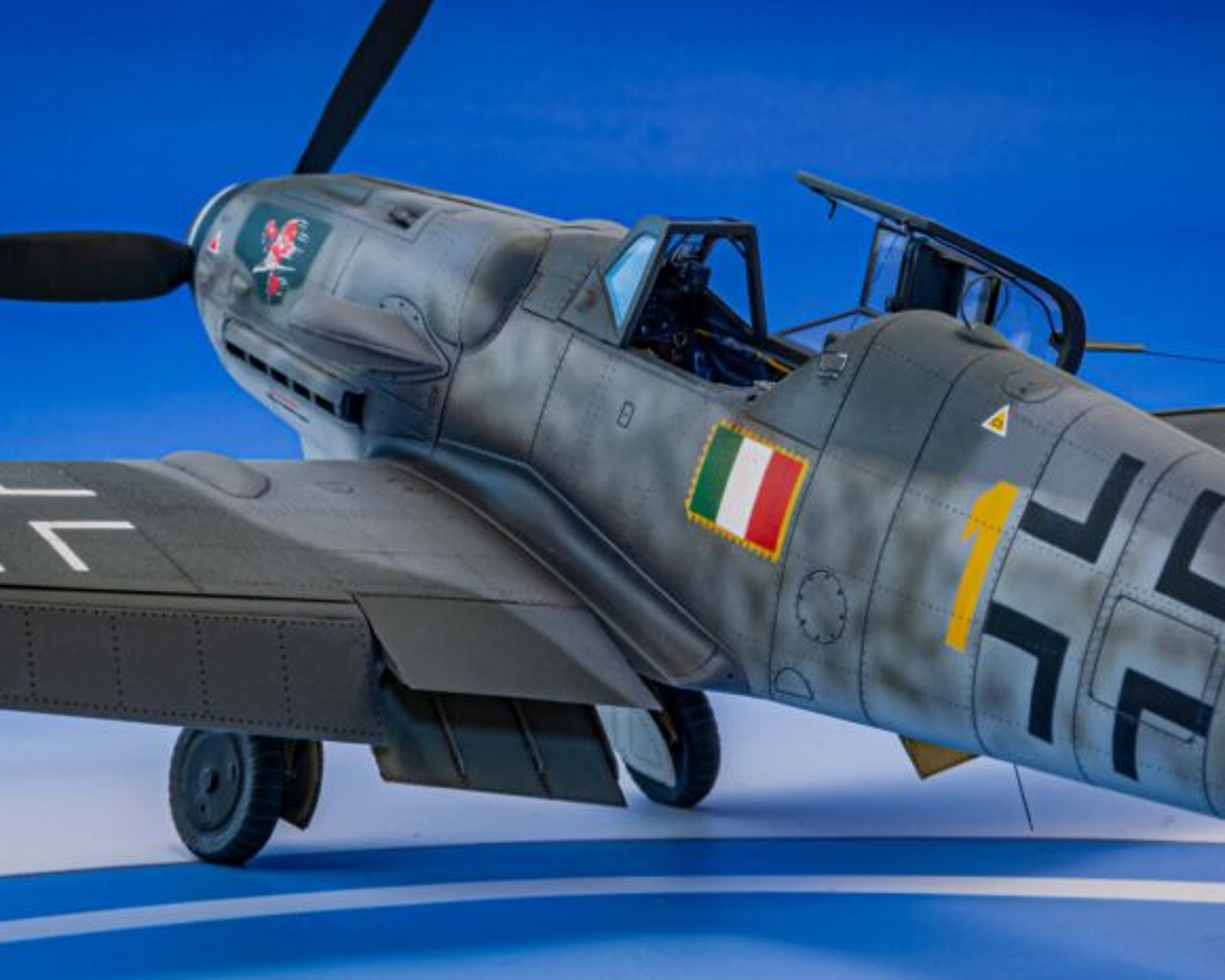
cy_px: 467
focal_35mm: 103
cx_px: 651
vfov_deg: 15.0
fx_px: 3721
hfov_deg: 18.7
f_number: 36
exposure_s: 1/2.5
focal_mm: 55
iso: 200
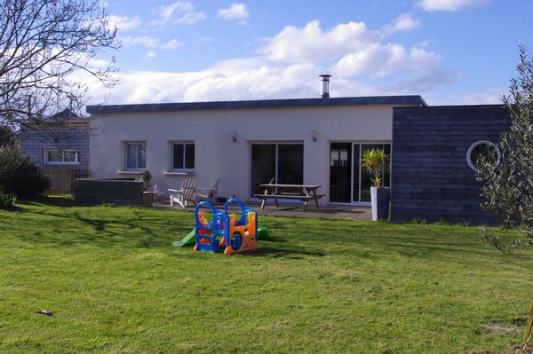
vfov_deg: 31.8
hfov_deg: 46.4
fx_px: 621
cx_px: 266
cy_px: 177
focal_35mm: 42
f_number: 14
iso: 3200
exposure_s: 1/1600
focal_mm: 28.13
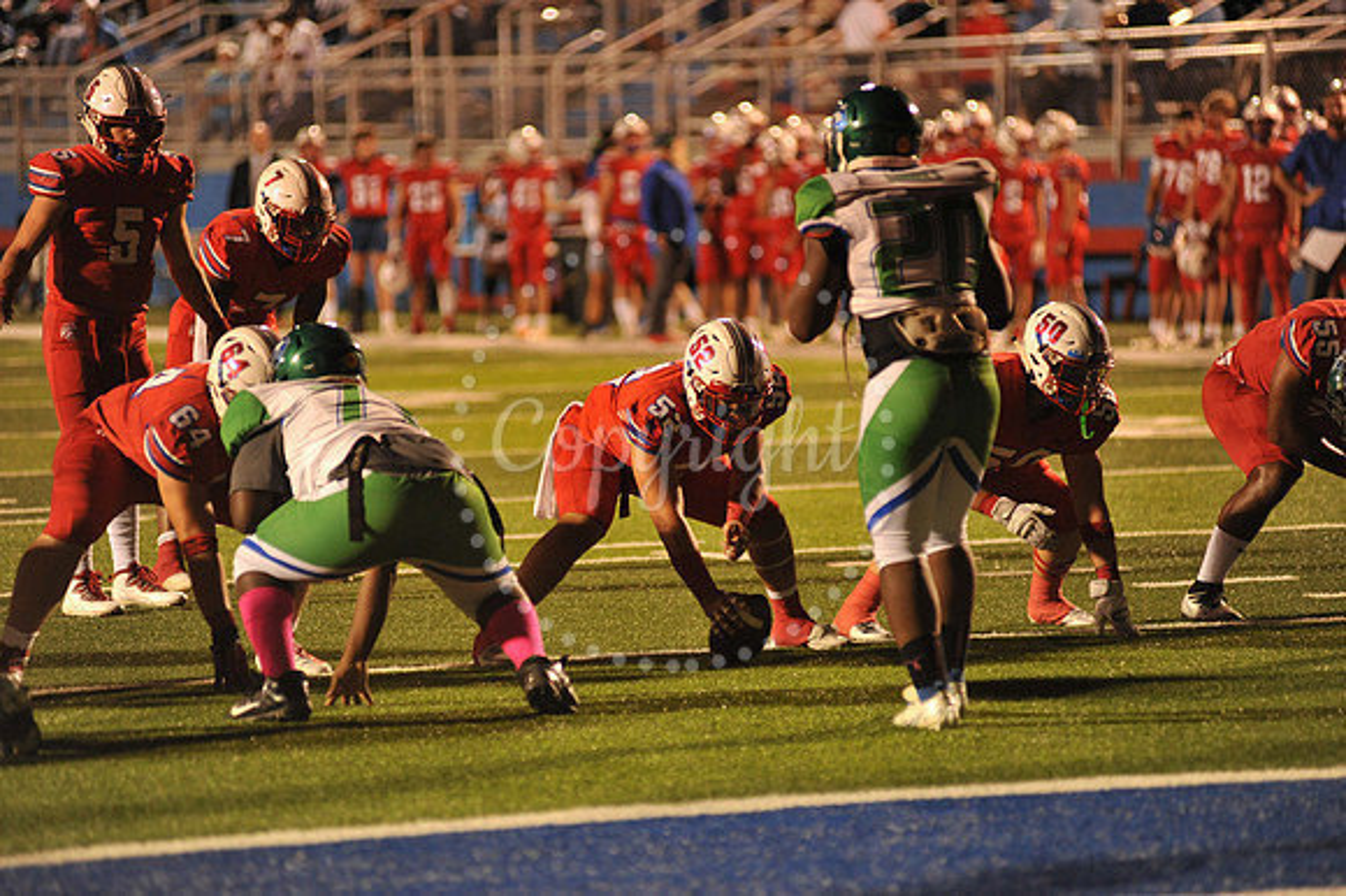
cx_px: 673
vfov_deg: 6.9
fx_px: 7473
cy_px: 448
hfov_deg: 10.3
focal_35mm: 200
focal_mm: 200
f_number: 2.8
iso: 2000
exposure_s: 1/200
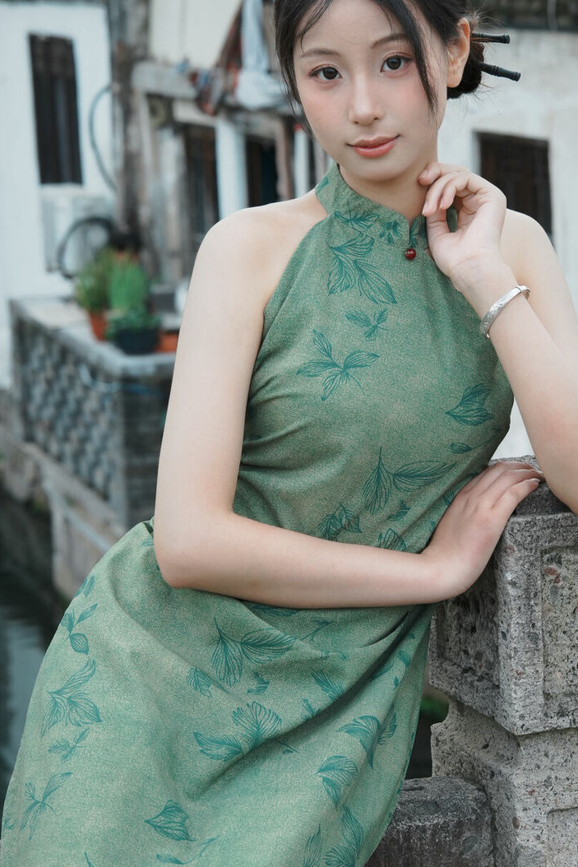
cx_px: 298
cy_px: 351
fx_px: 3057
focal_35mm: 127
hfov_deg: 10.8
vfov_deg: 16.1
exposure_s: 1/125
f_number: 8
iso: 400
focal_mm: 85
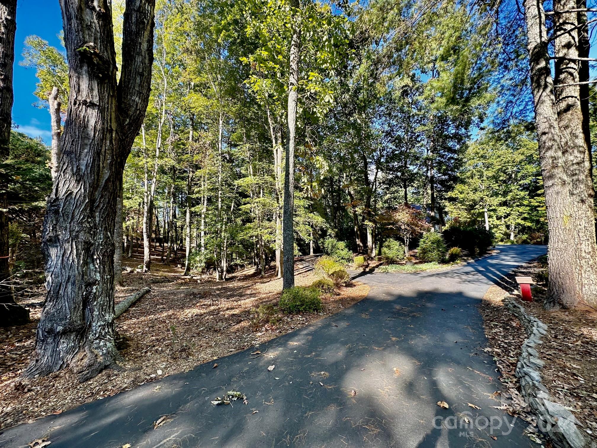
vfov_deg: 85.7
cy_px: 224
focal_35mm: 14
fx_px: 241
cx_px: 298
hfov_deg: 102.1
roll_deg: -0.6
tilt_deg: +1.4
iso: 40
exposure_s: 1/295
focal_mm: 2.22
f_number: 2.2
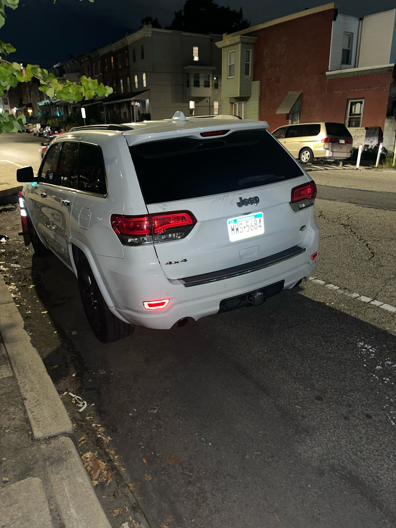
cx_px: 198
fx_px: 397
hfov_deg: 53.1
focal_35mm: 26
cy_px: 264
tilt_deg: -18.9
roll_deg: +1.3
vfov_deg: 67.3
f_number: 1.6
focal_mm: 5.1
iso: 100
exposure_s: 1/4
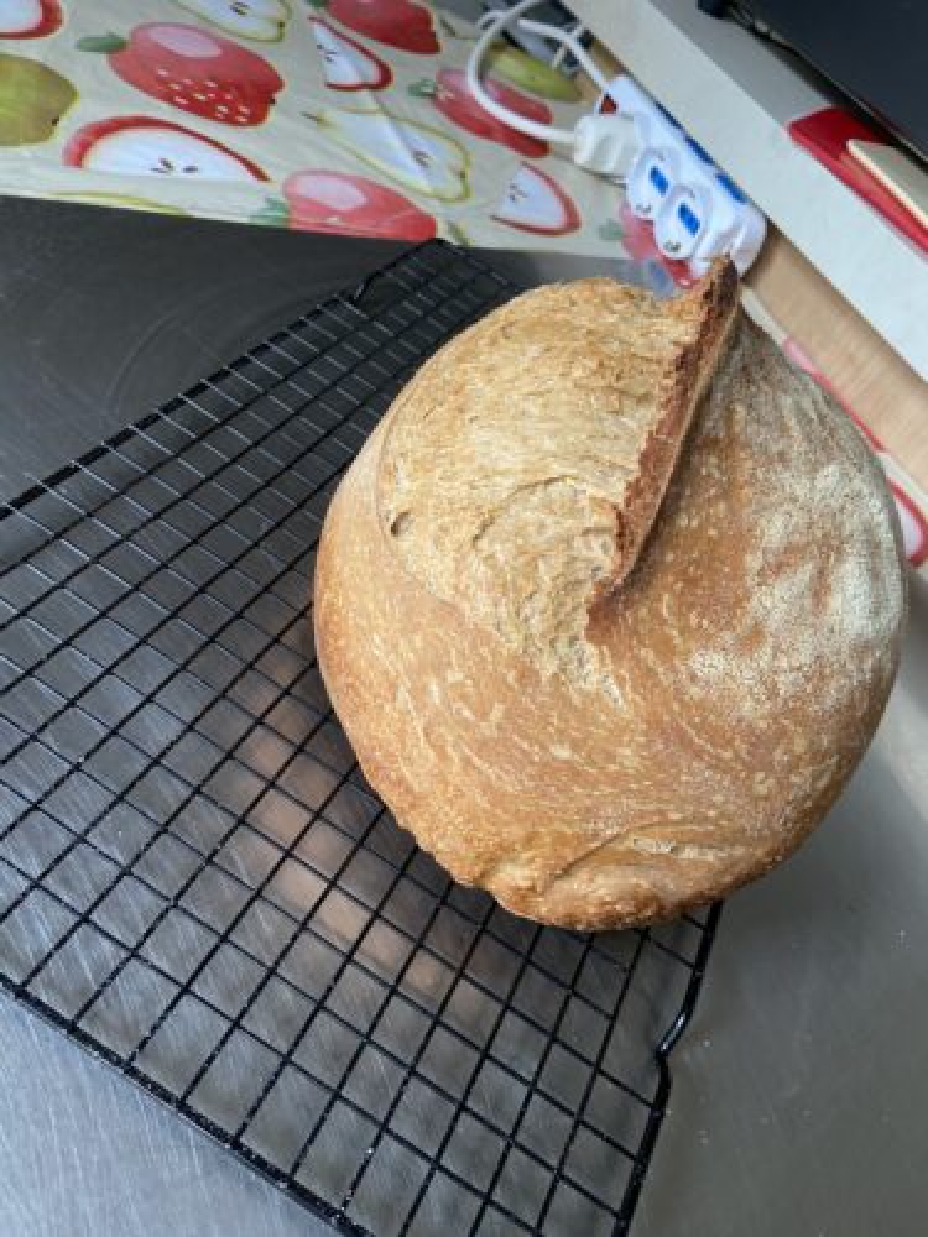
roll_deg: -32.4
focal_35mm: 26
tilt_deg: -44.9
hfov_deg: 53.1
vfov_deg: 67.3
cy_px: 618
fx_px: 929
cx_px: 464
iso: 125
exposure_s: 1/72
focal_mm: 4.25
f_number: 1.8
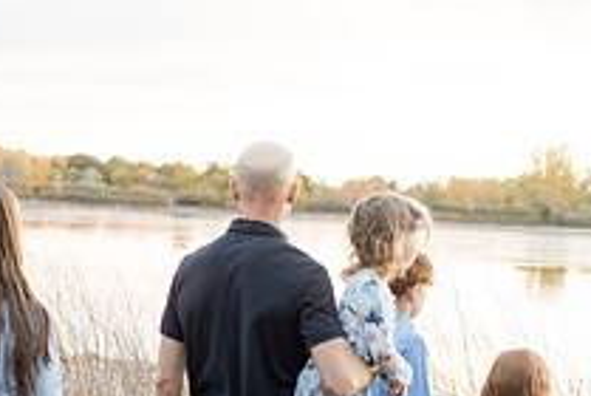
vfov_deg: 14.1
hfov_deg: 21.0
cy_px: 225
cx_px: 280
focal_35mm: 97
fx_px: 1595
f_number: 2.8
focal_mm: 35
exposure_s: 1/250
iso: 1250
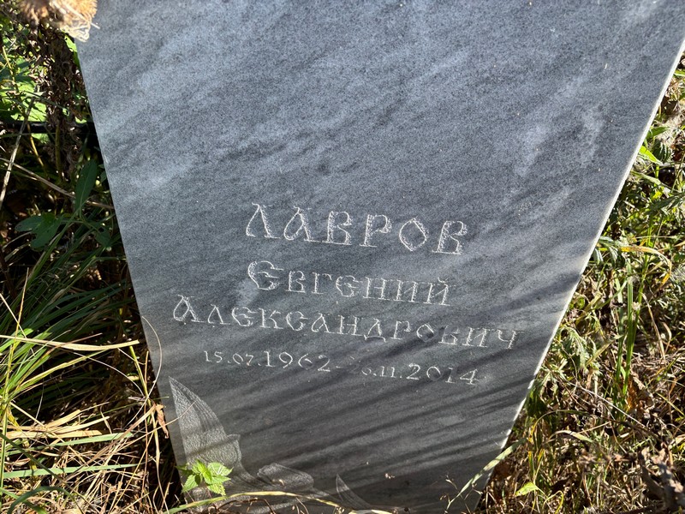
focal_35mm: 26
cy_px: 257
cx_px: 342
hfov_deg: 67.3
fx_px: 515
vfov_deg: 53.1
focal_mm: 5.96
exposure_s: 1/763
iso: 50
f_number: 1.6
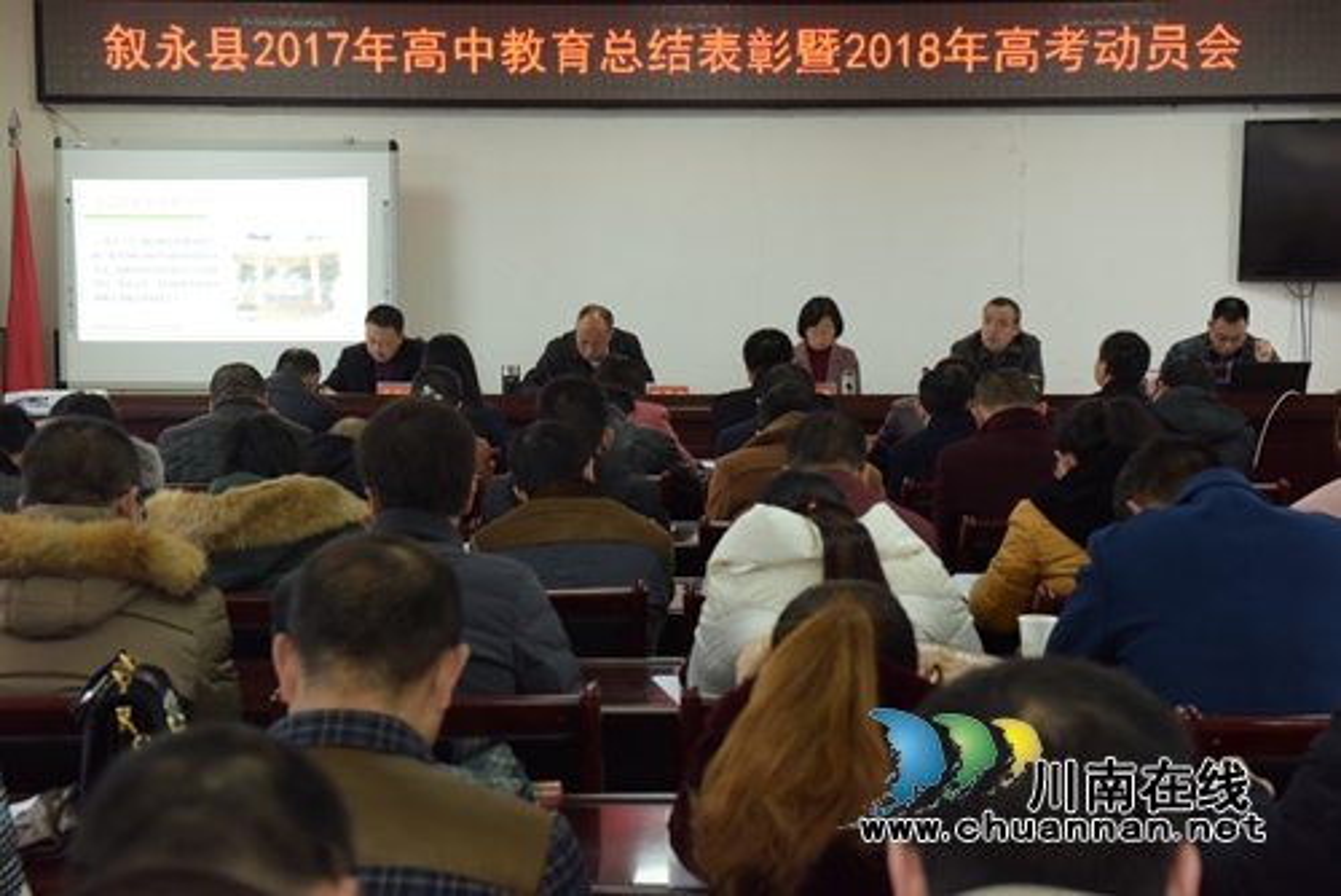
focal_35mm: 56
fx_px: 2087
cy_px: 448
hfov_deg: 35.6
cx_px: 670
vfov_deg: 24.2
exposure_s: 1/20
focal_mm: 56
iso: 2000
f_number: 7.1
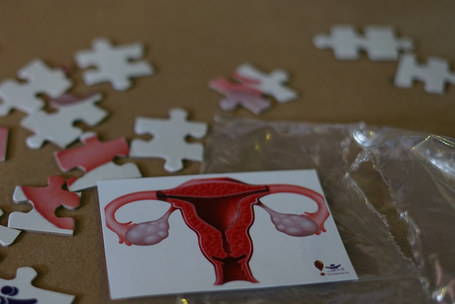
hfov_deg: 26.1
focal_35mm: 77
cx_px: 146
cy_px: 142
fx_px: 973
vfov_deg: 17.7
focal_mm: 50
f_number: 2
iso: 800
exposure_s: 1/30
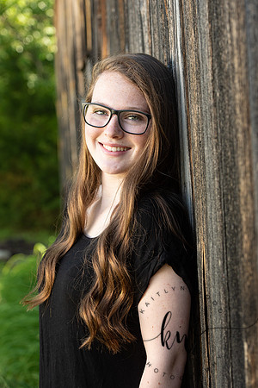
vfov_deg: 22.6
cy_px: 194
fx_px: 967
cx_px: 129
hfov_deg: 15.2
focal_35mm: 90
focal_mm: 90
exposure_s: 1/200
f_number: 5.6
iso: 400
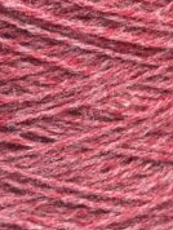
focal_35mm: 276
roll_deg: -3.2
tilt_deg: -13.4
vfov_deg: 6.9
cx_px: 302
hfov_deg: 5.3
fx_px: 1835
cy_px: -246
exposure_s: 1/779
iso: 80
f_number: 1.78
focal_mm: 6.86
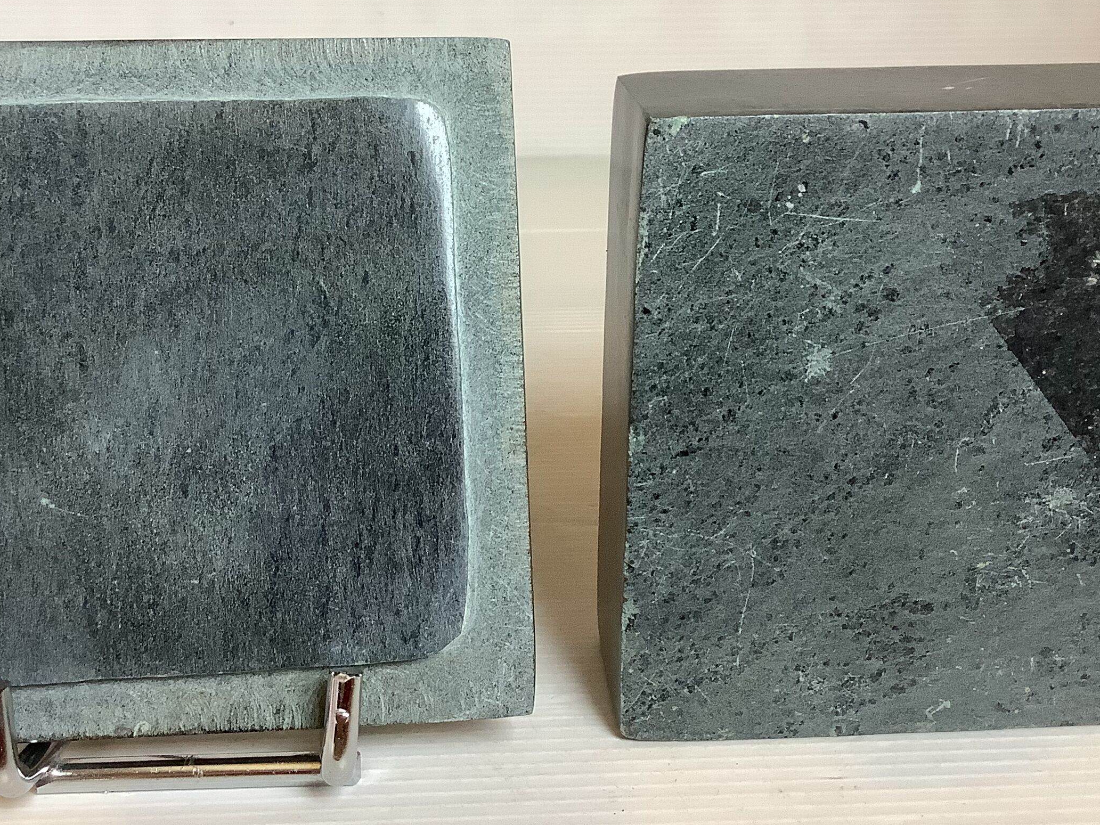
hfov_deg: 38.9
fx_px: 1557
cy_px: 346
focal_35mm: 49
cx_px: 531
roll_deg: +0.5
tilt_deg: -20.8
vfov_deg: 29.6
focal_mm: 3.3
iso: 125
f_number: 2.4
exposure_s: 1/50
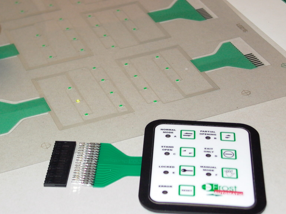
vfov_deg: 16.8
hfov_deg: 22.2
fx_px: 727
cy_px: 96
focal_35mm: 88
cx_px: 113
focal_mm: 15.45
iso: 100
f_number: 2.35
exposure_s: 1/87
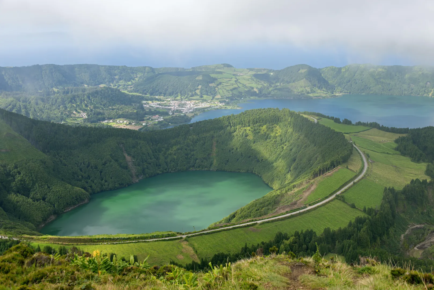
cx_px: 217
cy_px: 145
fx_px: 434
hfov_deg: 53.1
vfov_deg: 36.9
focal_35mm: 36
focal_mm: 36
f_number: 7.1
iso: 100
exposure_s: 1/200
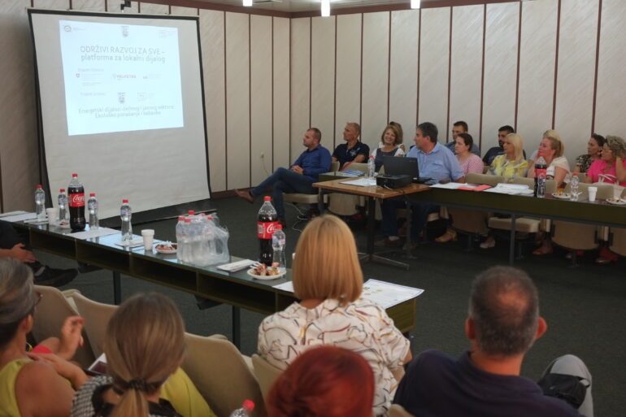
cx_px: 313
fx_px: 713
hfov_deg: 47.4
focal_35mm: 41
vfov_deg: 32.6
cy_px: 208
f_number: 2.8
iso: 320
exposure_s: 1/60
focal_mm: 27
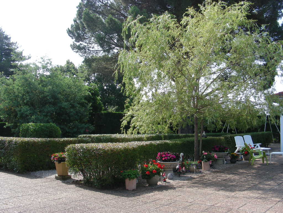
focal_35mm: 38
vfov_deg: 37.7
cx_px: 142
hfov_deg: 49.0
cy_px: 106
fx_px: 311
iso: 50
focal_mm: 6.3
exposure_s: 1/207
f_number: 4
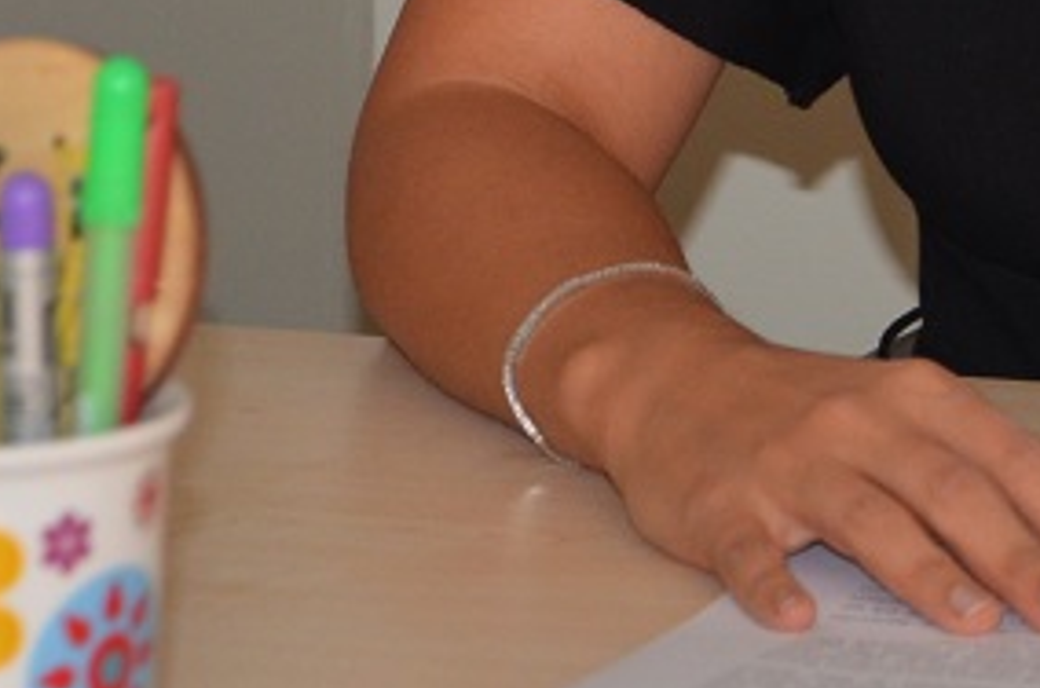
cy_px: -758
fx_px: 8218
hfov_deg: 7.1
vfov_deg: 4.7
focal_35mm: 285
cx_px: 1527
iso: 500
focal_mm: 45
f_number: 4.8
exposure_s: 1/60
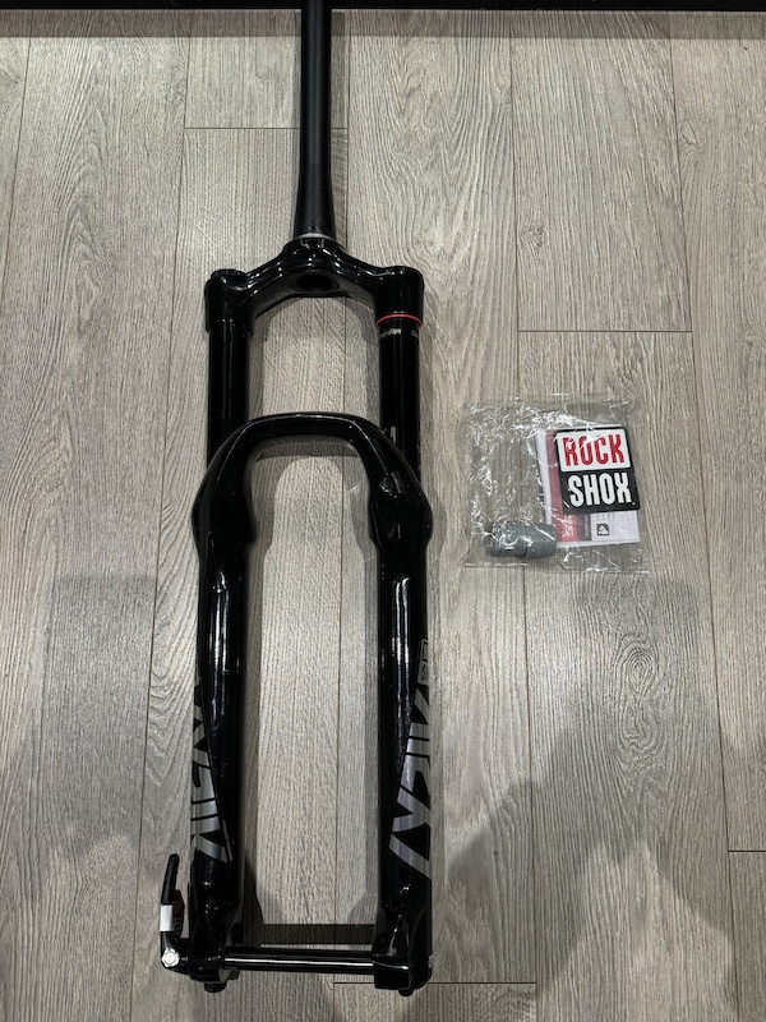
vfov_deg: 71.6
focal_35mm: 24
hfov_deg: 56.8
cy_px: 511
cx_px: 383
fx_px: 708
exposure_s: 1/50
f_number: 1.78
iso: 200
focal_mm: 6.76
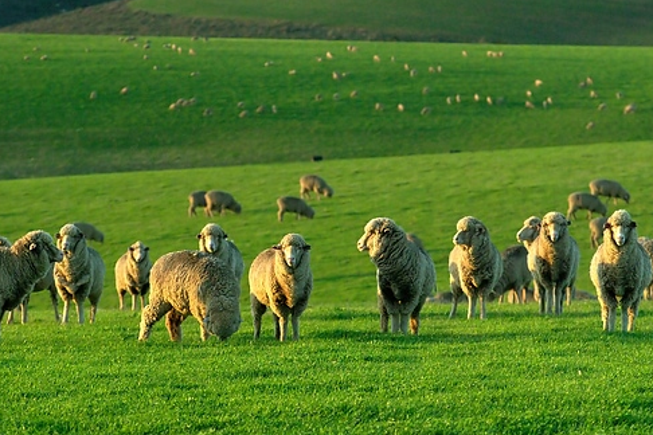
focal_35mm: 287
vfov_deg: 4.8
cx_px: 289
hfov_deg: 7.2
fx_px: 5199
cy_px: 152
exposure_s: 1/750
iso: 800
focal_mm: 145
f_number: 5.6
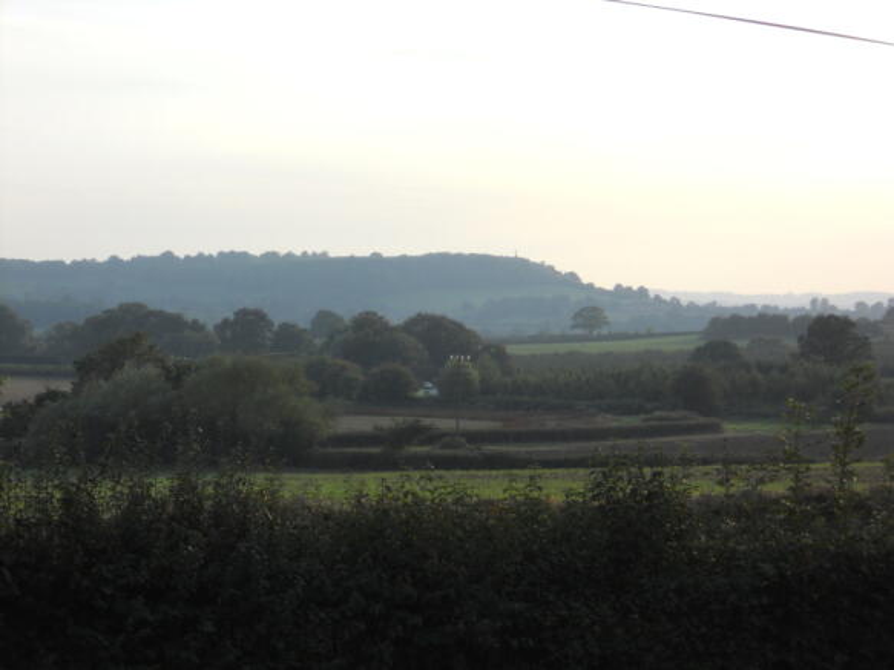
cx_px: 447
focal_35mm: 108
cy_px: 335
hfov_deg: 18.2
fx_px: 2789
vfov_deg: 13.7
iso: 80
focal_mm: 19.6
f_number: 5.9
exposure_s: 1/160
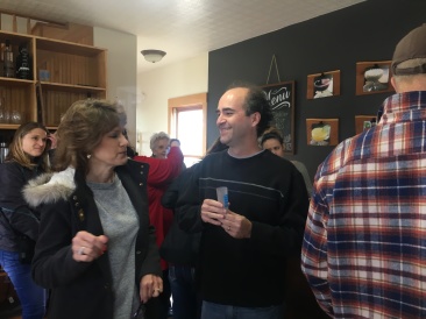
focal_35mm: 29
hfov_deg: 61.7
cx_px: 213
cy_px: 160
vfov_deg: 48.2
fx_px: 357
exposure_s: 1/30
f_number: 2.2
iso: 64
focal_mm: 4.15
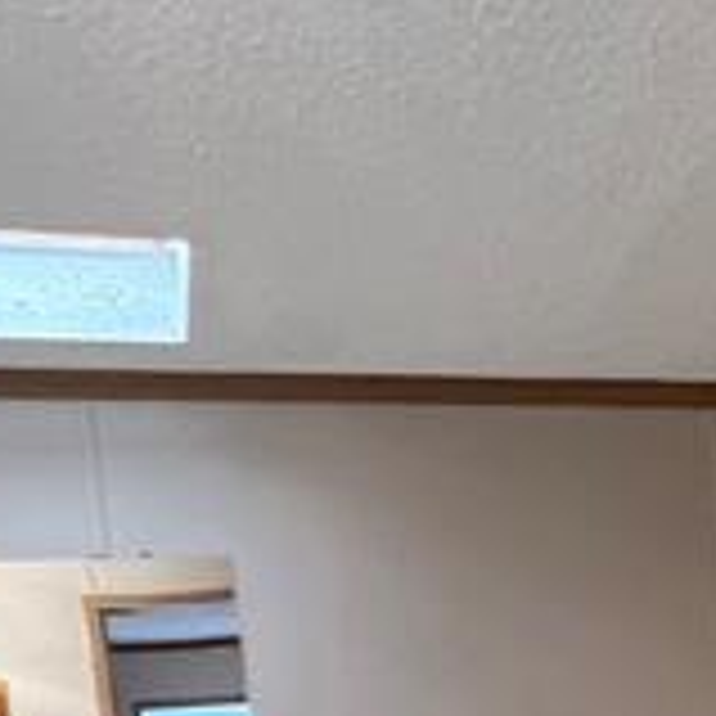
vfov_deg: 21.7
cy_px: 856
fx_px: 1732
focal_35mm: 74
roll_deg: +3.2
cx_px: 1162
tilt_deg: -5.7
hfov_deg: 19.4
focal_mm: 1.57
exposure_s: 1/60
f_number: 1.8
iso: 320
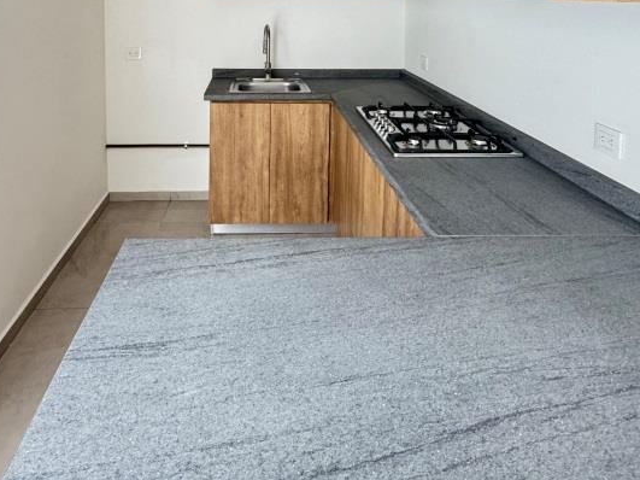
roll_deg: +0.8
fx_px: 499
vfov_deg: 45.3
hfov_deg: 65.0
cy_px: 28
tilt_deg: -4.1
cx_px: 274
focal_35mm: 27
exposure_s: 1/99
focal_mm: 2.22
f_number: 2.2
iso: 250
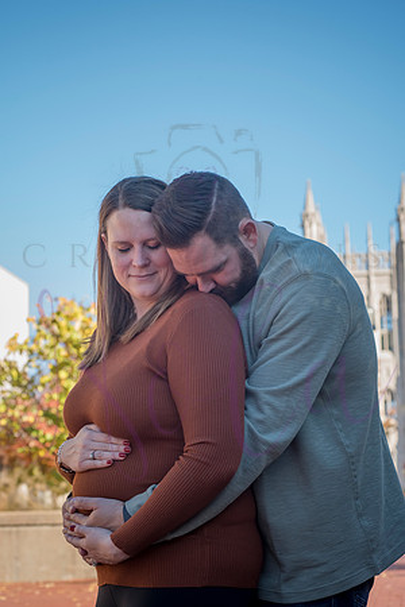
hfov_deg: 17.1
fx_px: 1350
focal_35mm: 80
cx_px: 202
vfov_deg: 25.4
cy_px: 304
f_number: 8
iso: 800
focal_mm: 80
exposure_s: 1/500
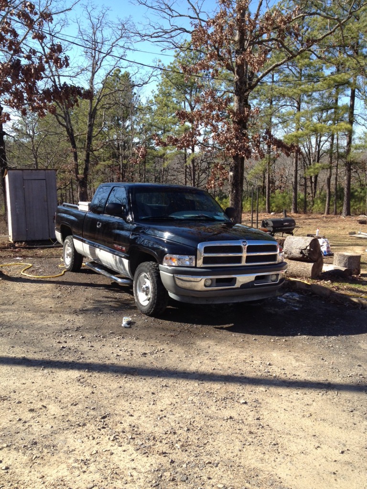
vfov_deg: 52.6
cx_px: 184
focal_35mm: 35
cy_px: 244
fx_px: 495
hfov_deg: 40.7
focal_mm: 4.3
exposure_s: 1/736
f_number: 2.4
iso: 64
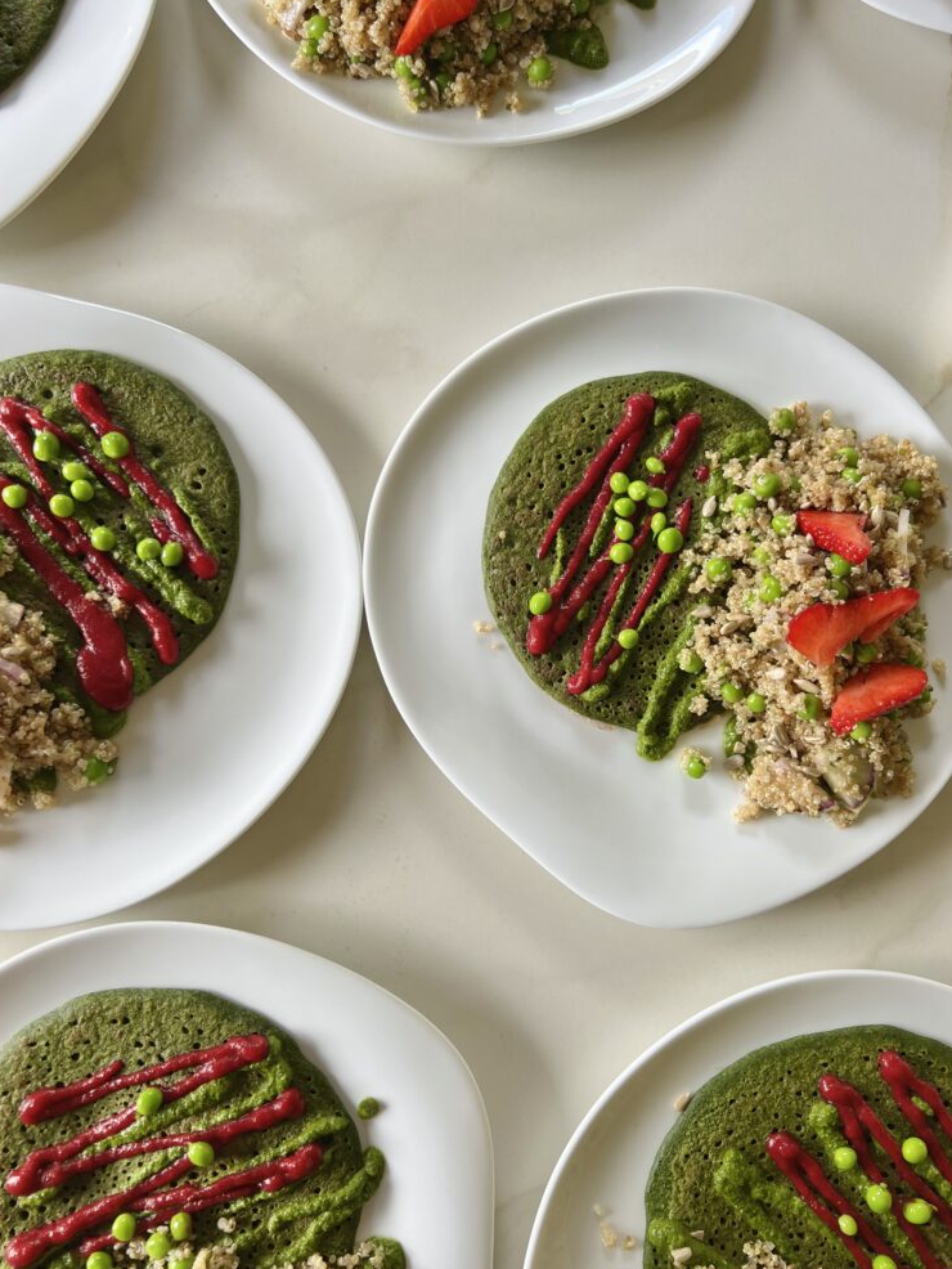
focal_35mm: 27
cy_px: 619
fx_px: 990
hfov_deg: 51.4
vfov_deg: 65.3
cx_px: 477
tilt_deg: -83.8
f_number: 1.5
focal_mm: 5.7
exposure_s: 1/104
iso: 32
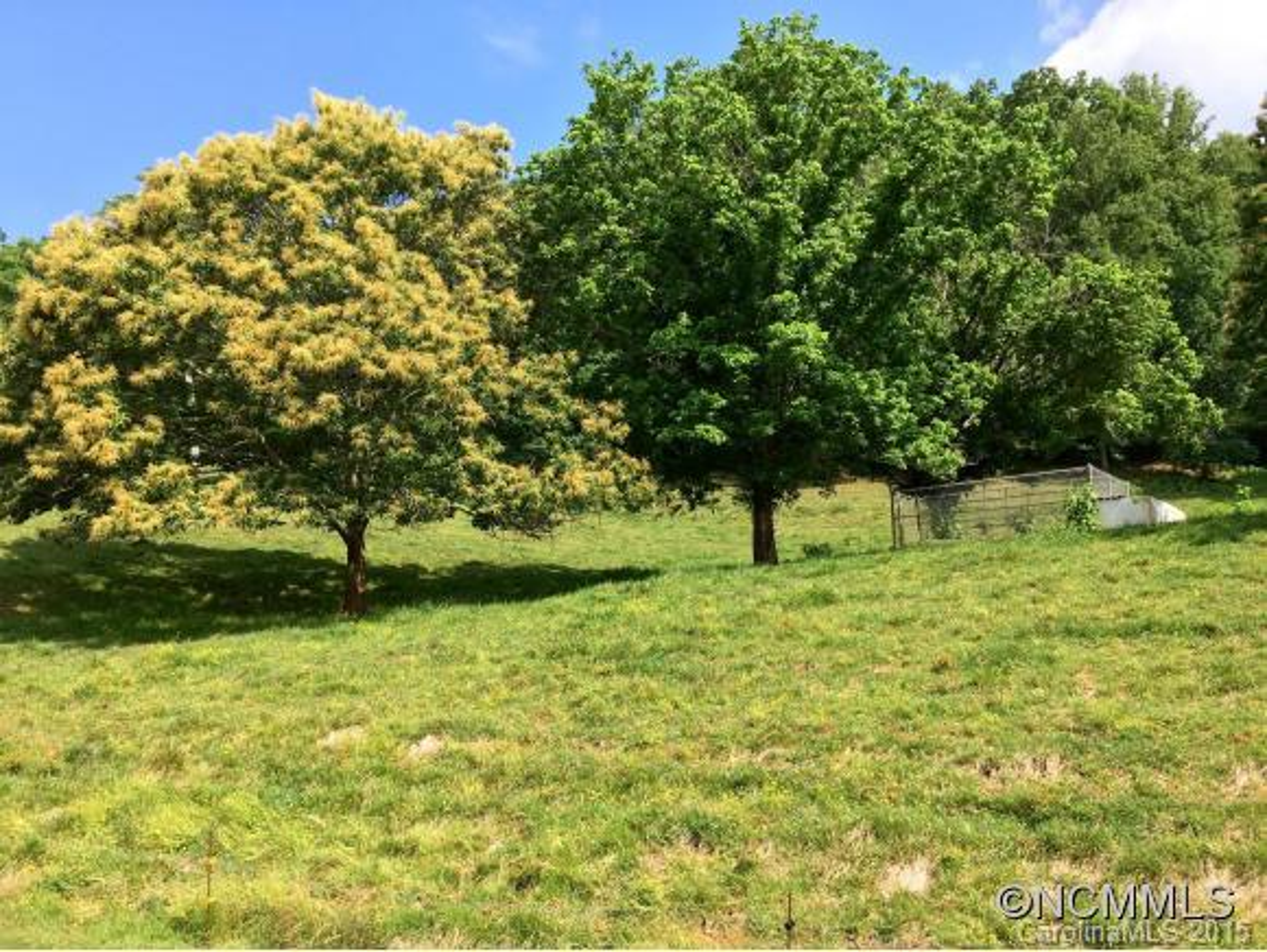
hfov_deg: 61.6
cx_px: 634
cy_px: 476
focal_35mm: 29
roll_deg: -1.3
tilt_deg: +16.7
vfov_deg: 48.3
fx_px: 1062
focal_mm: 4.15
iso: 32
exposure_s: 1/920
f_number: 2.2
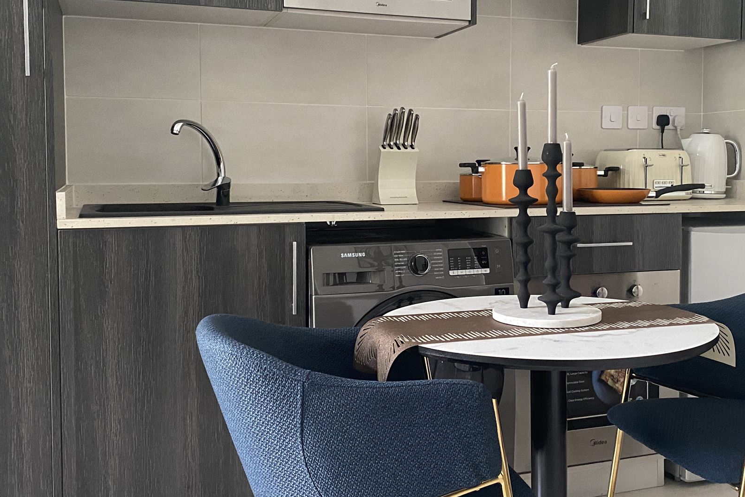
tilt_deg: -3.4
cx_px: 436
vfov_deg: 32.6
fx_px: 849
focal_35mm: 41
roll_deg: -1.1
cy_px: 206
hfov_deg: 47.2
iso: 500
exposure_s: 1/47
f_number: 1.8
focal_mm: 4.25
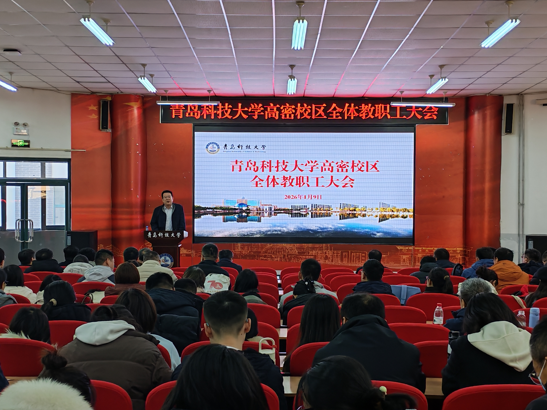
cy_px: 205
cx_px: 274
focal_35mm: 51
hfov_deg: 37.5
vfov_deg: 28.6
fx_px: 806
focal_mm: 6.12
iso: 250
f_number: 1.9
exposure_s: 1/100
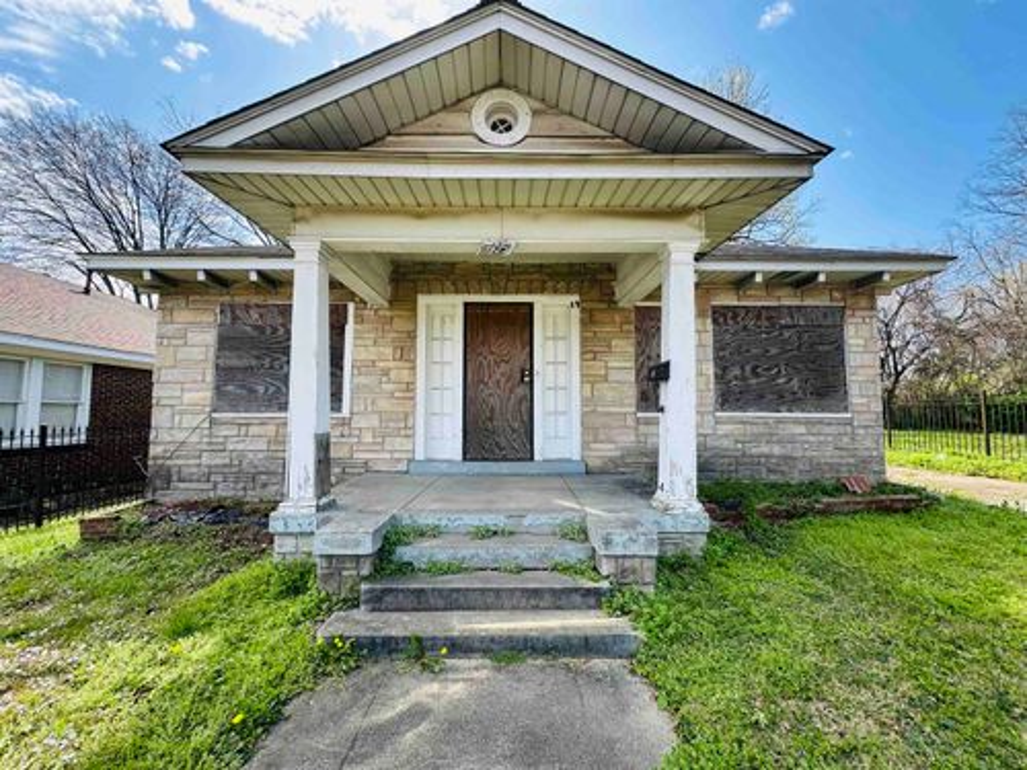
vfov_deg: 85.7
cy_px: 385
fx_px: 415
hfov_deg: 102.1
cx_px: 514
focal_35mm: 14
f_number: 2.2
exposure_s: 1/378
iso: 40
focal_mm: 2.22
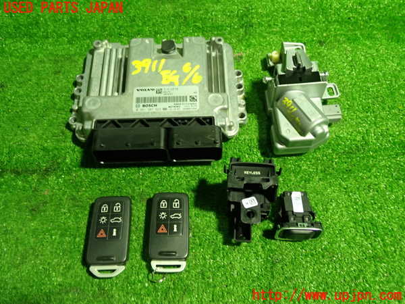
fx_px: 351
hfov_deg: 60.0
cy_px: 152
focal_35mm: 30
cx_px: 202
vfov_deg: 46.8
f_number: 2.3
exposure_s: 1/30
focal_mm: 5.4
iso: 320
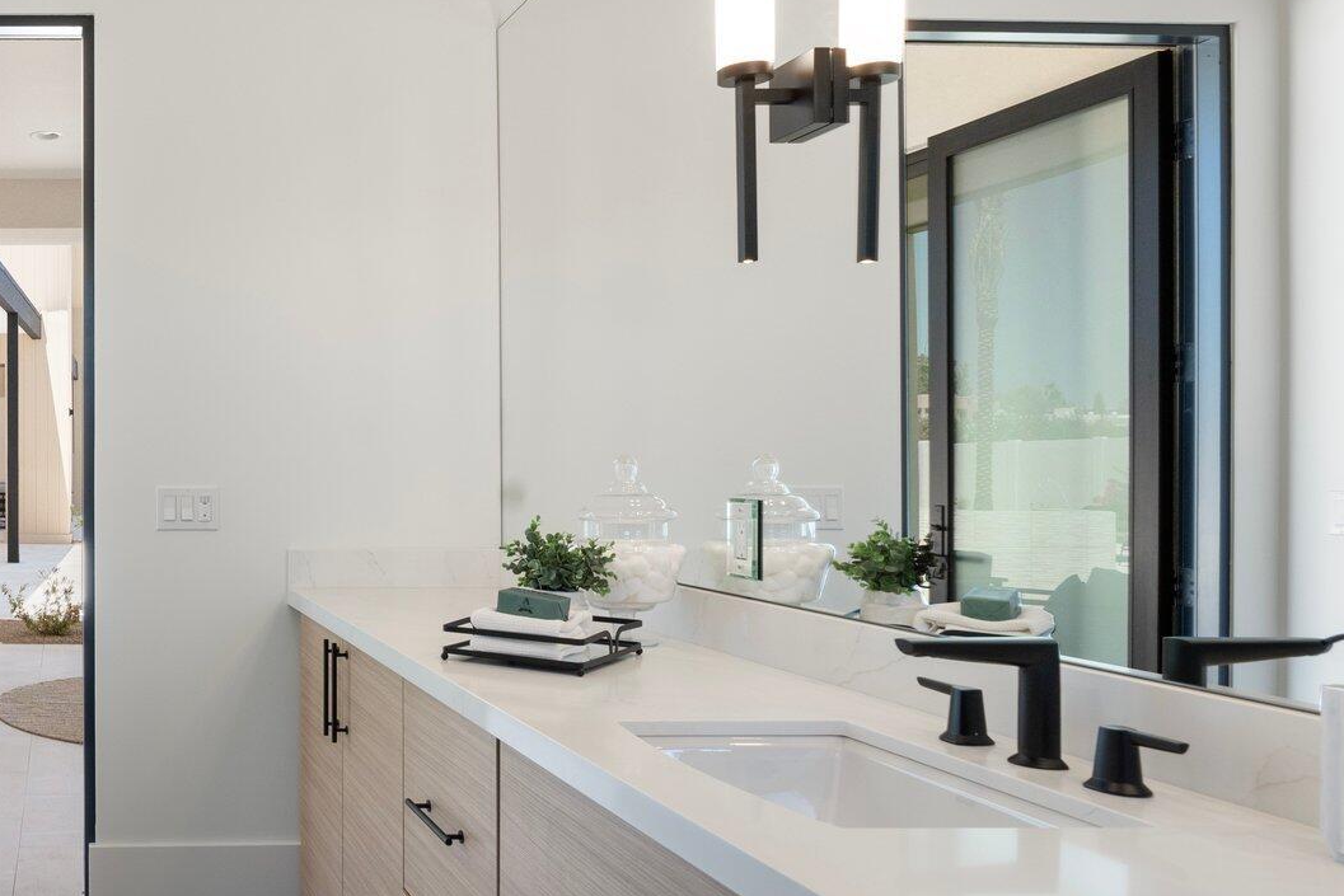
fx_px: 1157
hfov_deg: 51.8
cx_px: 93
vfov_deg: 42.3
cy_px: 465
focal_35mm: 31
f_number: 8
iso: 1000
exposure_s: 1/40
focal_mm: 16
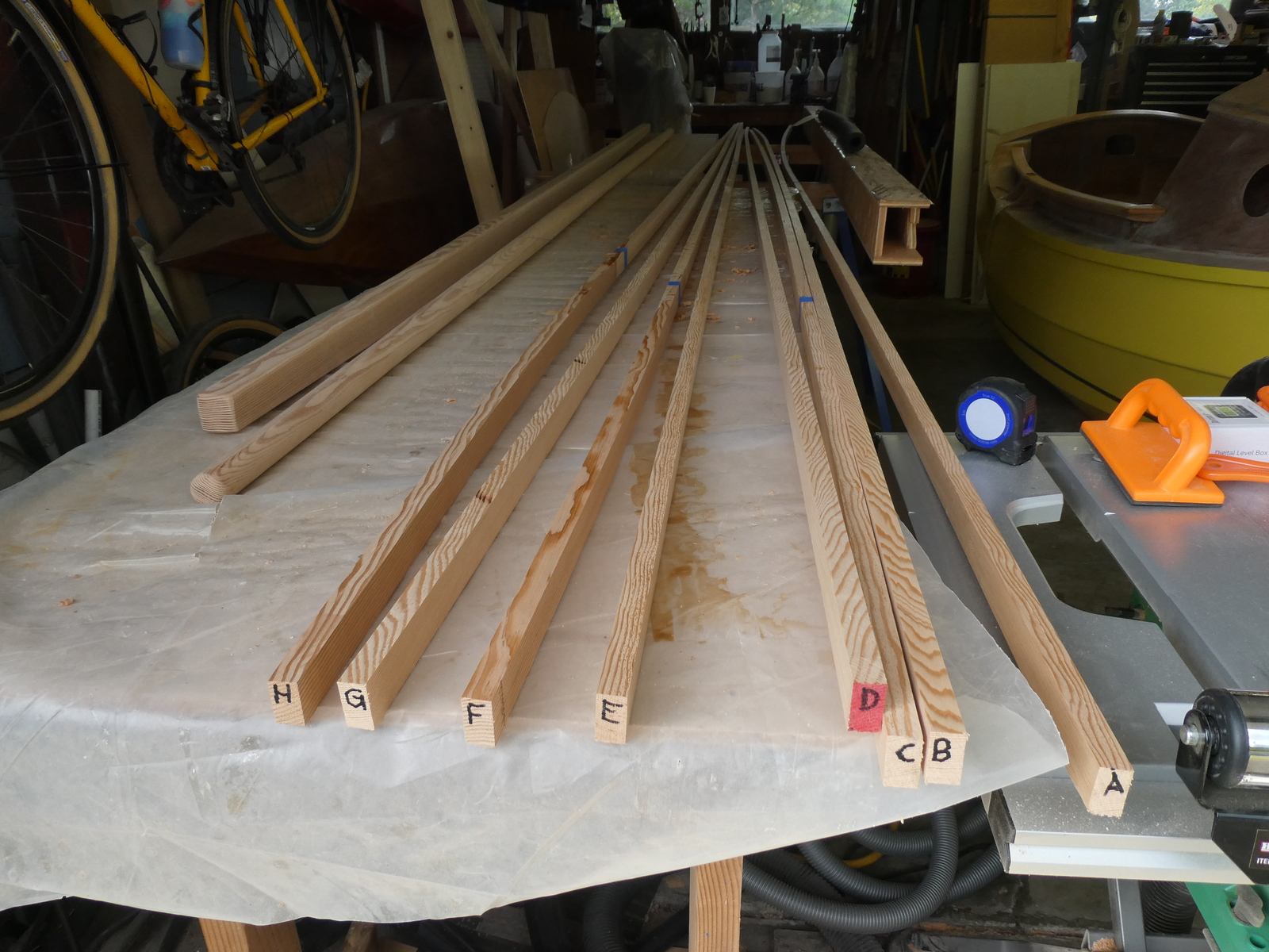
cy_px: 476
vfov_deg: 56.8
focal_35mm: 24
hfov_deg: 71.6
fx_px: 880
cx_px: 634
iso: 80
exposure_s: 1/125
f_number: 3.3
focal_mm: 4.3
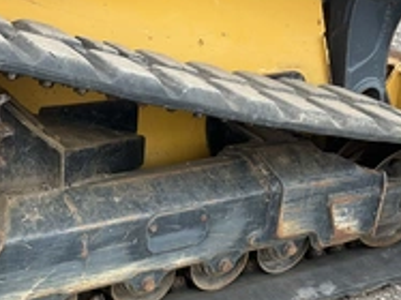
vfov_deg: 23.4
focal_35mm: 62
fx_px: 718
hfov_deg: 31.1
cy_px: 221
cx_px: 146
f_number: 1.8
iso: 16
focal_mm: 3
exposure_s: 1/124
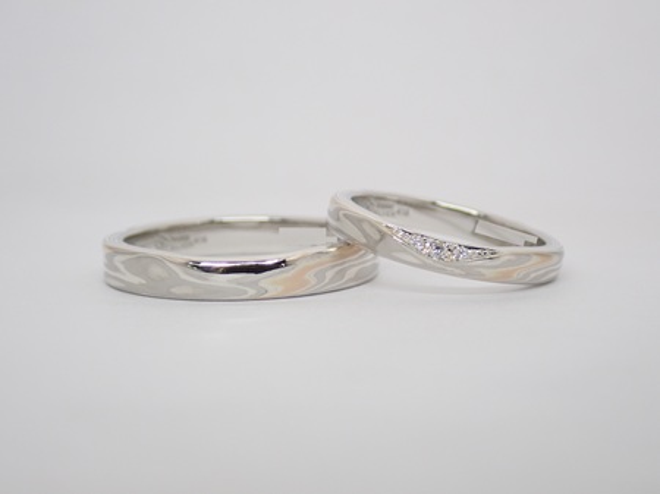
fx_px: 1467
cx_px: 330
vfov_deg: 19.1
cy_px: 247
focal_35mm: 77
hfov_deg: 25.3
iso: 200
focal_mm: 13.65
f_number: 4.1
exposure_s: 1/160
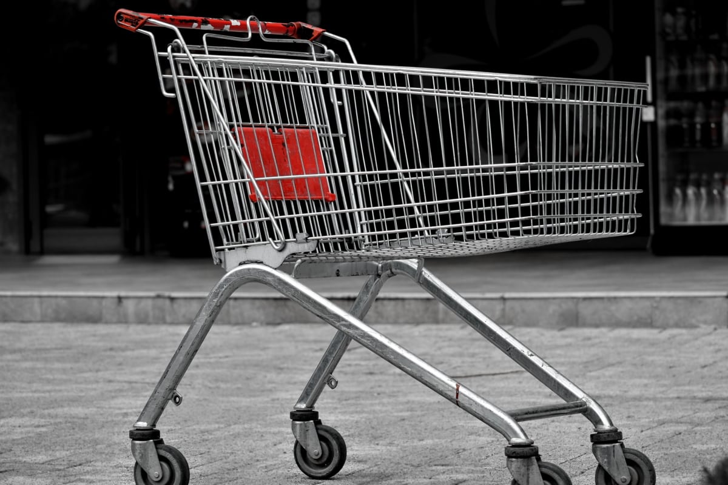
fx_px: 2366
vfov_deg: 11.7
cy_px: 242
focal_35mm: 117
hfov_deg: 17.5
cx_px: 364
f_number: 5.6
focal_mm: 78
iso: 200
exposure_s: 1/500
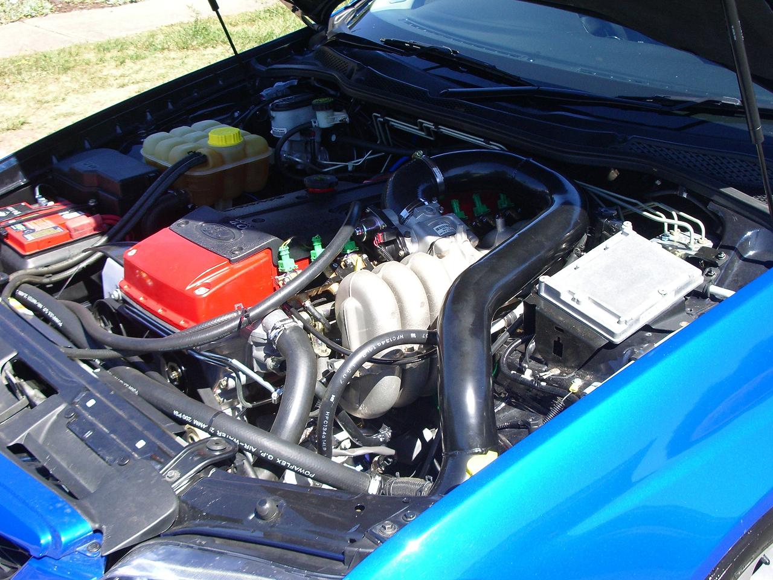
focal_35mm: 49
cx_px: 386
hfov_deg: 38.9
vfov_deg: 29.7
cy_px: 290
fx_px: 1094
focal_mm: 8.2
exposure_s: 1/320
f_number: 3.1
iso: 80
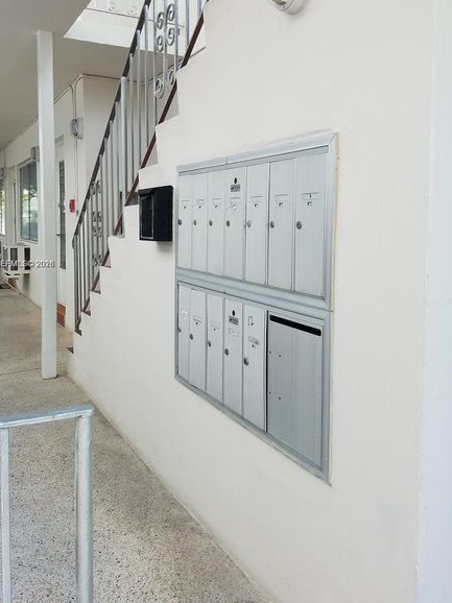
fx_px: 523
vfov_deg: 59.8
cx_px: 208
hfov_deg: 46.7
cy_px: 264
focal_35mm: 30
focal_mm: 4.2
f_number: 1.7
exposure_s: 1/444
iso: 50
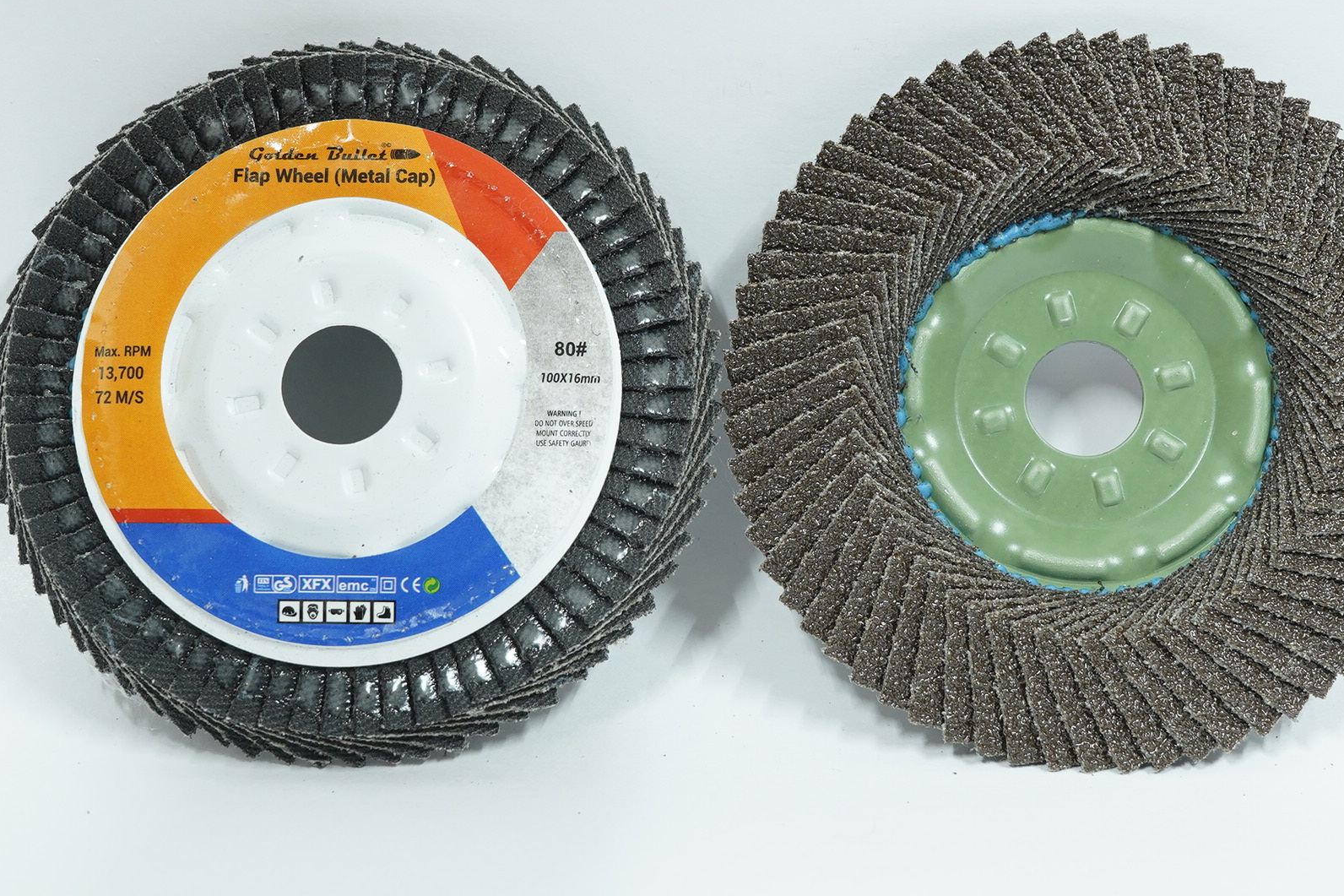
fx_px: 2538
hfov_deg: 29.7
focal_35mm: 68
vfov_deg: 20.0
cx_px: 707
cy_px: 383
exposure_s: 1/4
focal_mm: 37
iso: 800
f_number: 8
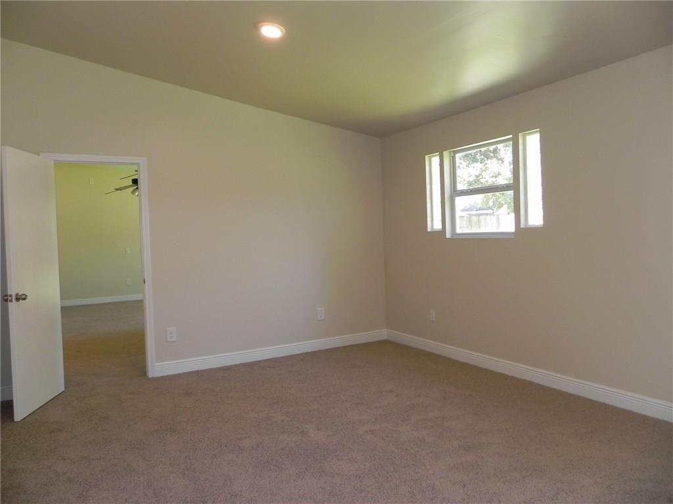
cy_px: 252
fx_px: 505
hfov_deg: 67.3
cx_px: 336
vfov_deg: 53.1
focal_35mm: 26
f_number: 2.8
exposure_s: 1/54.4
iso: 160
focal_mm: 4.6
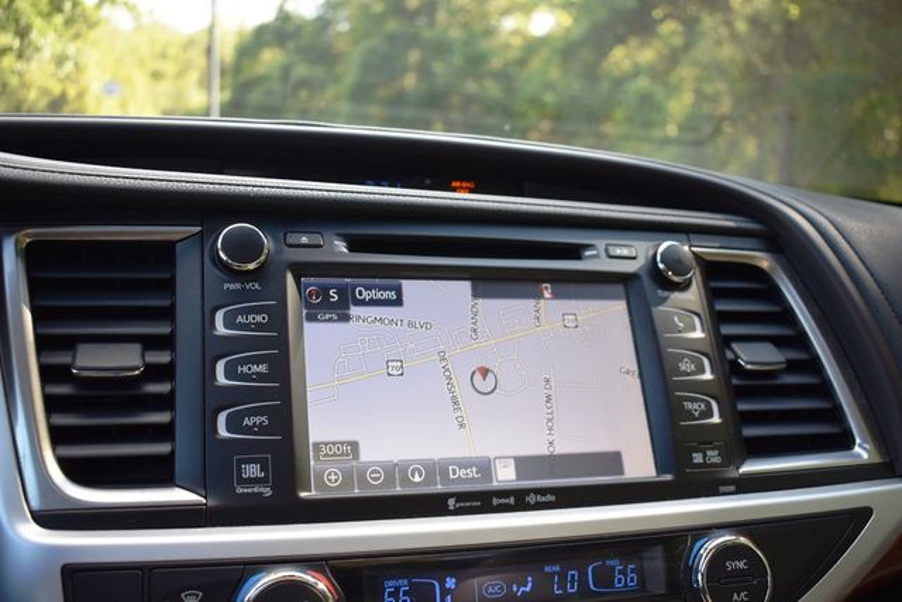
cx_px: 451
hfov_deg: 53.1
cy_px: 301
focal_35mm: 36
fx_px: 902
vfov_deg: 36.9
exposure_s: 1/250
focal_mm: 24
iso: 450
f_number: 4
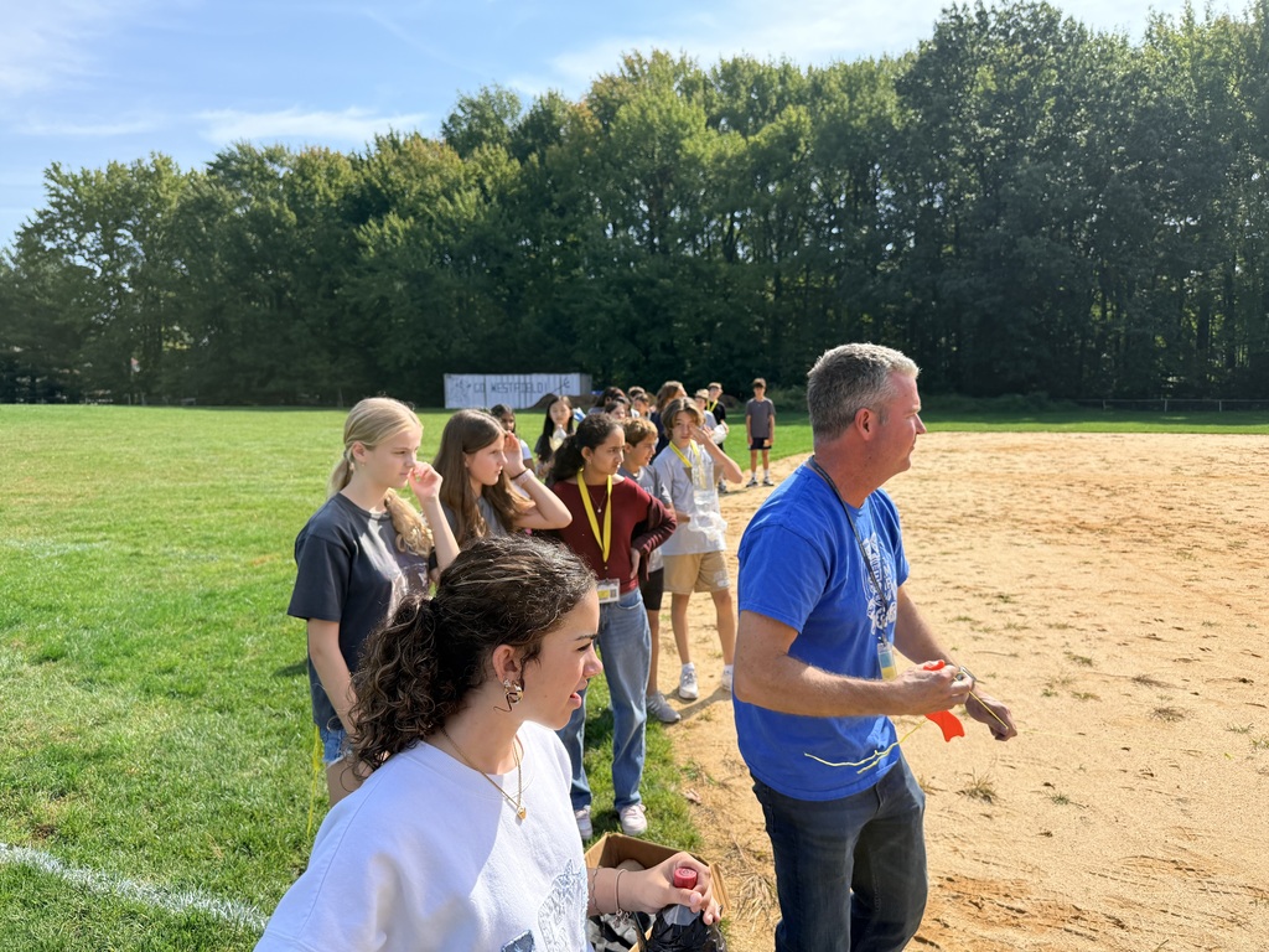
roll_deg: +0.6
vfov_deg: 56.8
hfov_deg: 71.6
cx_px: 634
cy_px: 476
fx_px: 880
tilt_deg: -5.7
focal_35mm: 24
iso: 100
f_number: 1.78
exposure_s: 1/4167
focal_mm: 6.76
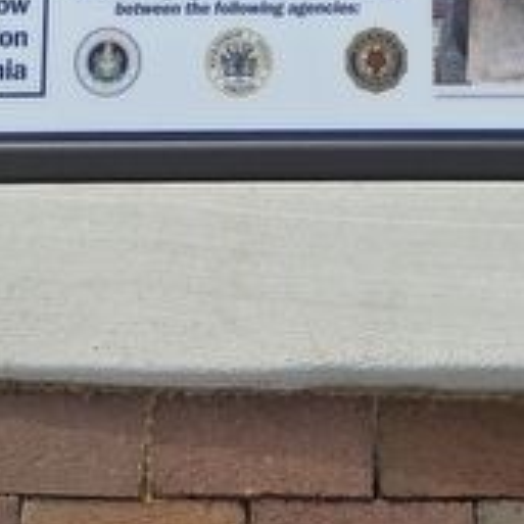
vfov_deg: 16.1
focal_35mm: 95
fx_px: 1627
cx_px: 285
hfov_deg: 18.3
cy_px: -352
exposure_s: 1/970
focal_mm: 5.4
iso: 25
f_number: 1.8
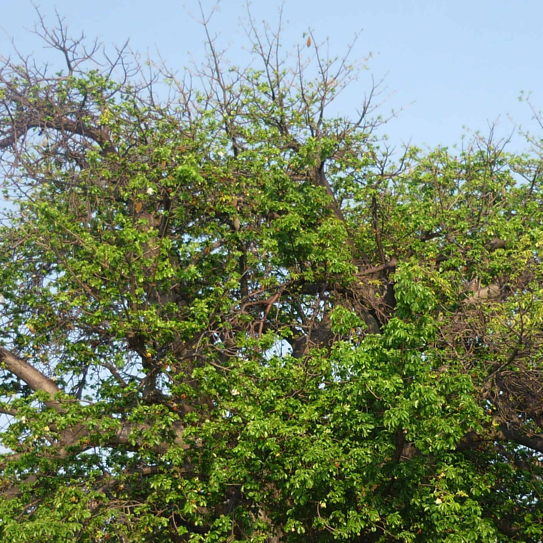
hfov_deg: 25.3
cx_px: 325
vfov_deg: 25.0
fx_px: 1207
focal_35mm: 68
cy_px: 423
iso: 80
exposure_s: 1/500
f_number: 2.8
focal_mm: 5.5
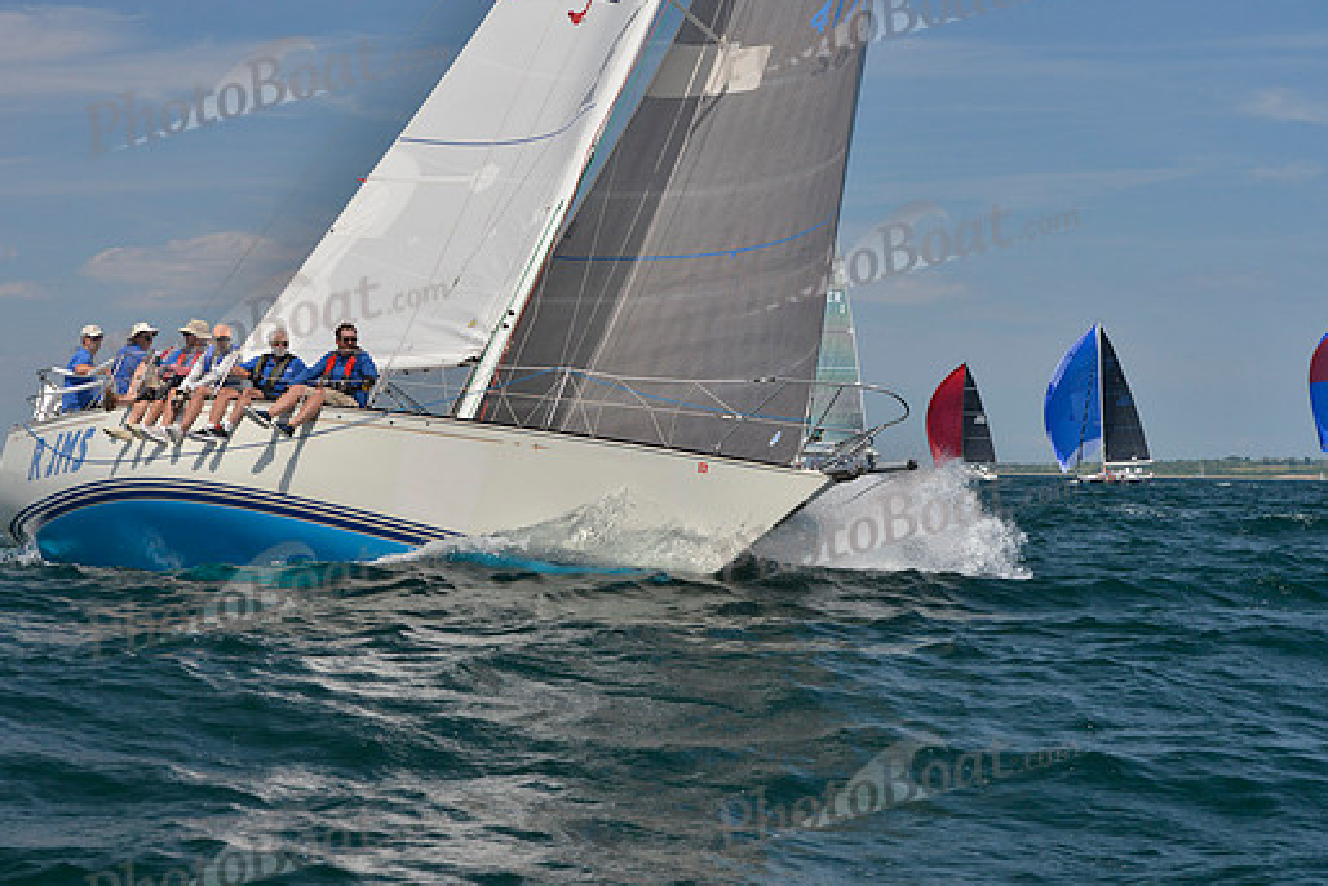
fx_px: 2915
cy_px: 425
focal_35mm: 79
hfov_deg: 25.6
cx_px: 584
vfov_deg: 17.3
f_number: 8
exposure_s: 1/800
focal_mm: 70
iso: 400
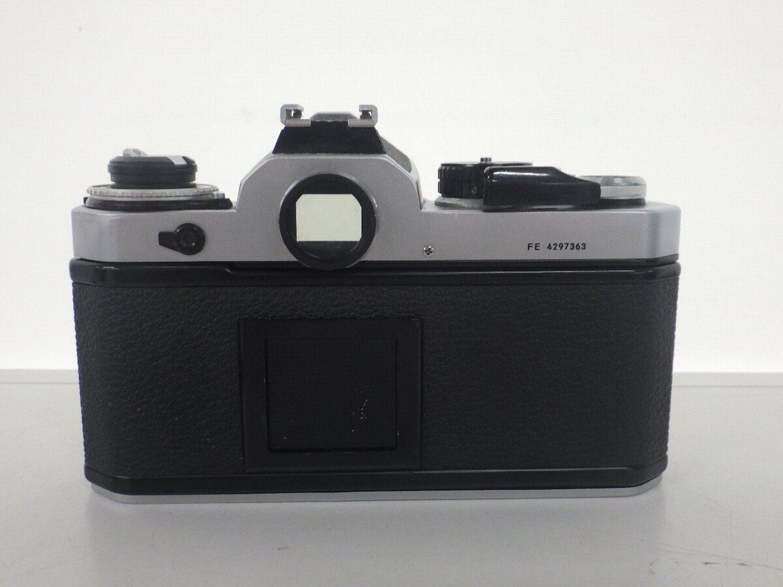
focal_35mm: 34
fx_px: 769
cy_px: 294
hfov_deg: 54.0
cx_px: 392
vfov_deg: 41.8
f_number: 3.8
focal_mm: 6.1
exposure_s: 1/60
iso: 320
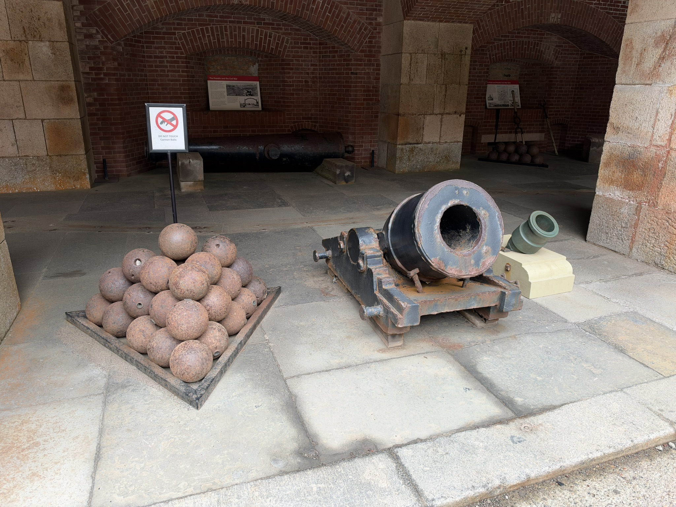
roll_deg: -0.7
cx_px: 338
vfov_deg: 56.8
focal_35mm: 24
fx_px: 469
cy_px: 254
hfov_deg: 71.6
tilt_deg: -19.7
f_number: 1.8
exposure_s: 1/121
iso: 64
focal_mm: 6.93
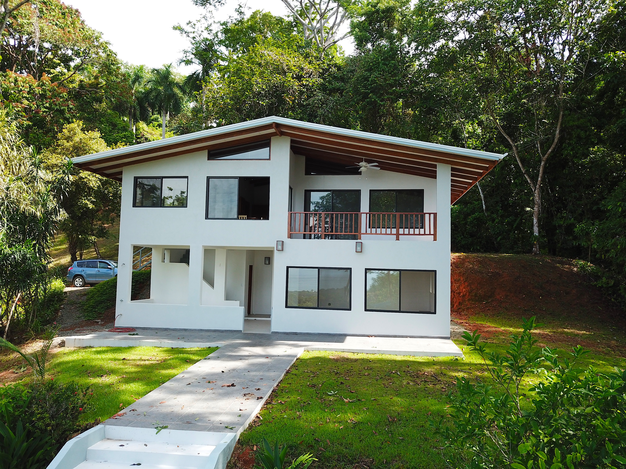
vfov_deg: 53.1
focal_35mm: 26
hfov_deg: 67.3
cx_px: 313
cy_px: 234
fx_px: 470
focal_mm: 4.73
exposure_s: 1/295
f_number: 2.2
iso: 100
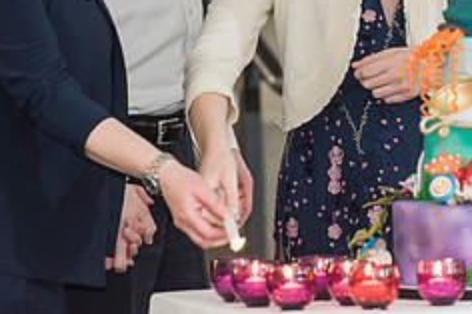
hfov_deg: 4.0
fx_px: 6695
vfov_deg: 2.7
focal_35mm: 511
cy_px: -64
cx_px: 351
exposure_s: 1/160
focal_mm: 200
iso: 1000
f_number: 3.5
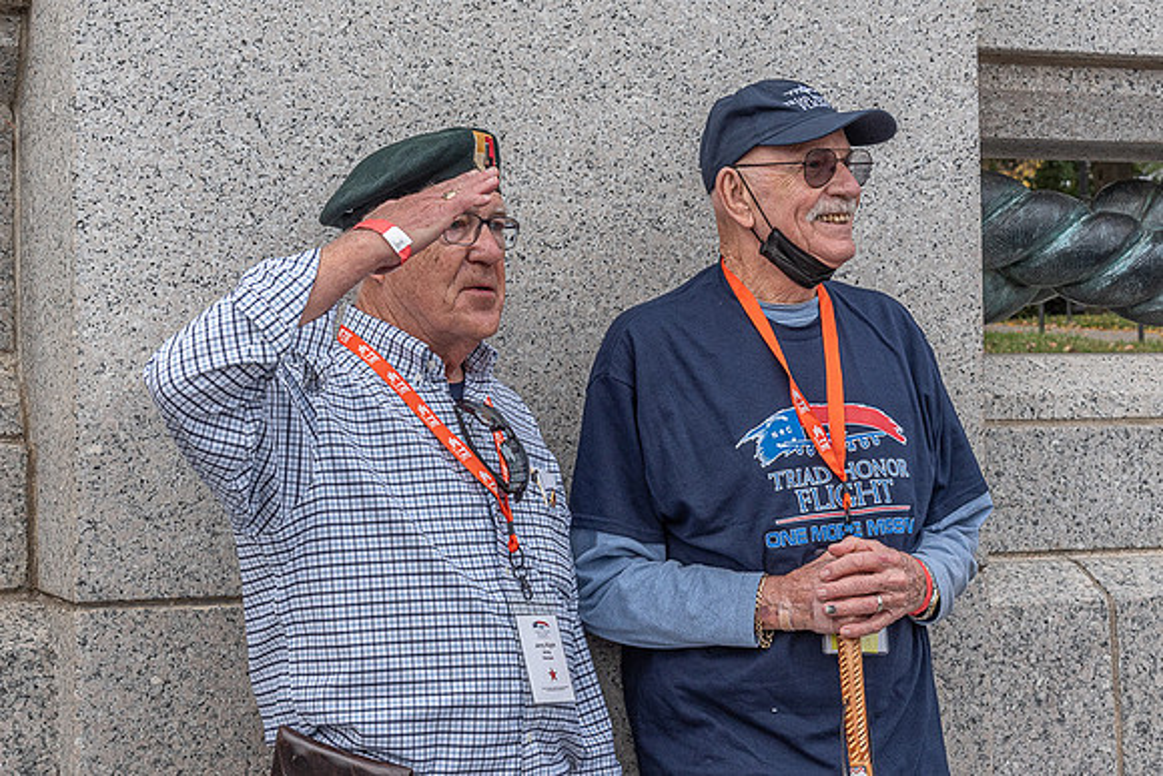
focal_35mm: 70
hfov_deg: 28.8
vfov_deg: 19.5
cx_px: 490
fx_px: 2259
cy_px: 311
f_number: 10
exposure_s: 1/400
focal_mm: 52
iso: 500
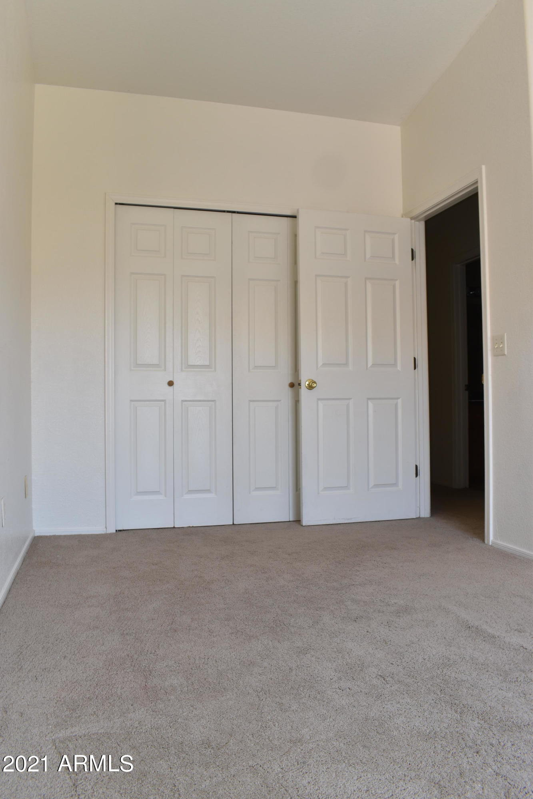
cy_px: 400
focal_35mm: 27
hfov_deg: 47.9
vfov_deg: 67.4
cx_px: 266
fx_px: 600
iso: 100
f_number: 16
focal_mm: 18
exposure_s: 1/2
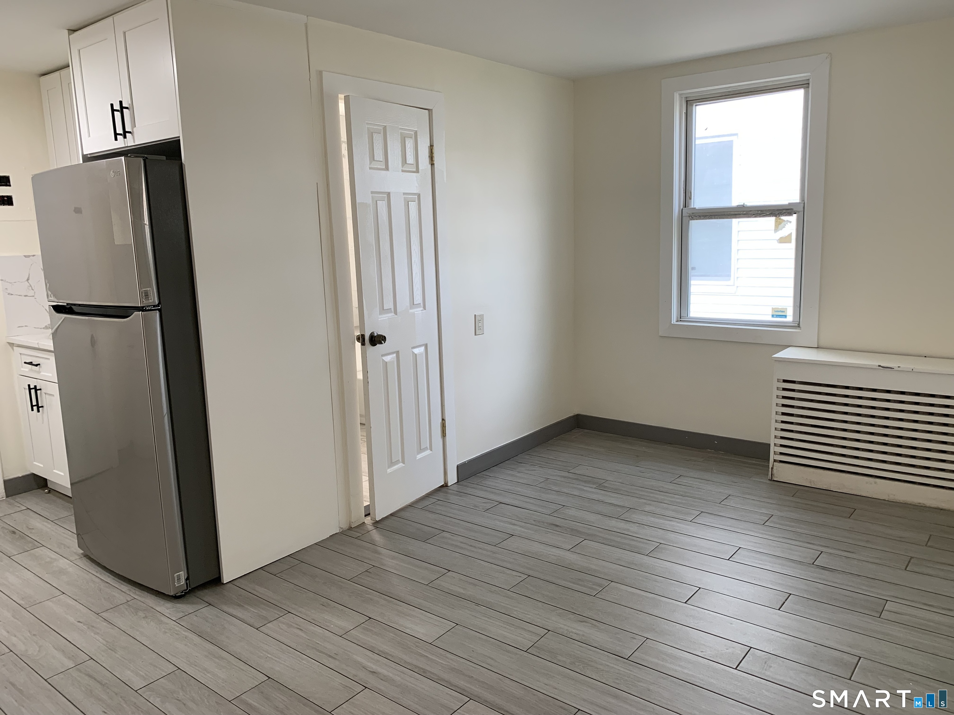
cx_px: 477
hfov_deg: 67.3
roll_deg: +1.8
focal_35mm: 26
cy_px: 358
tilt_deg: -10.5
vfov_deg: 53.1
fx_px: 717
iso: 80
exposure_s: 1/60
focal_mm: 4.25
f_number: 1.8
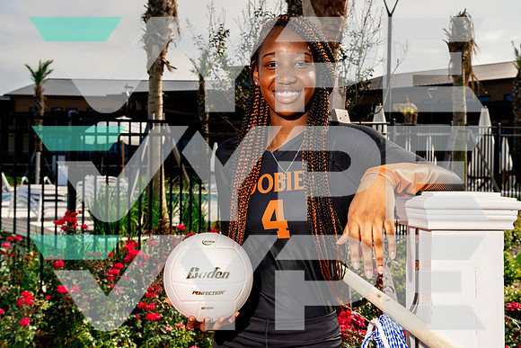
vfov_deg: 25.5
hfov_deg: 37.5
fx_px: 767
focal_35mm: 53
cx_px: 260
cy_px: 174
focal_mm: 53
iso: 100
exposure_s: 1/250
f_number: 10
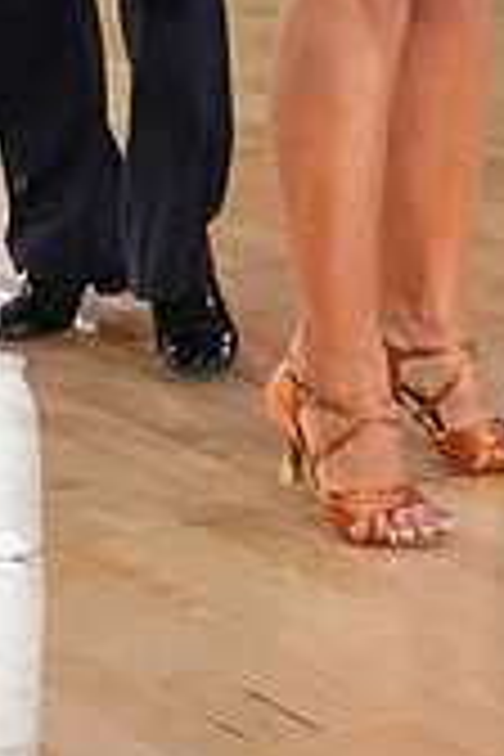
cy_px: -472
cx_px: 142
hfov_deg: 8.8
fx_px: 3255
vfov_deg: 12.4
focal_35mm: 155
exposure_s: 1/200
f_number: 7.1
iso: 5000
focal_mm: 30
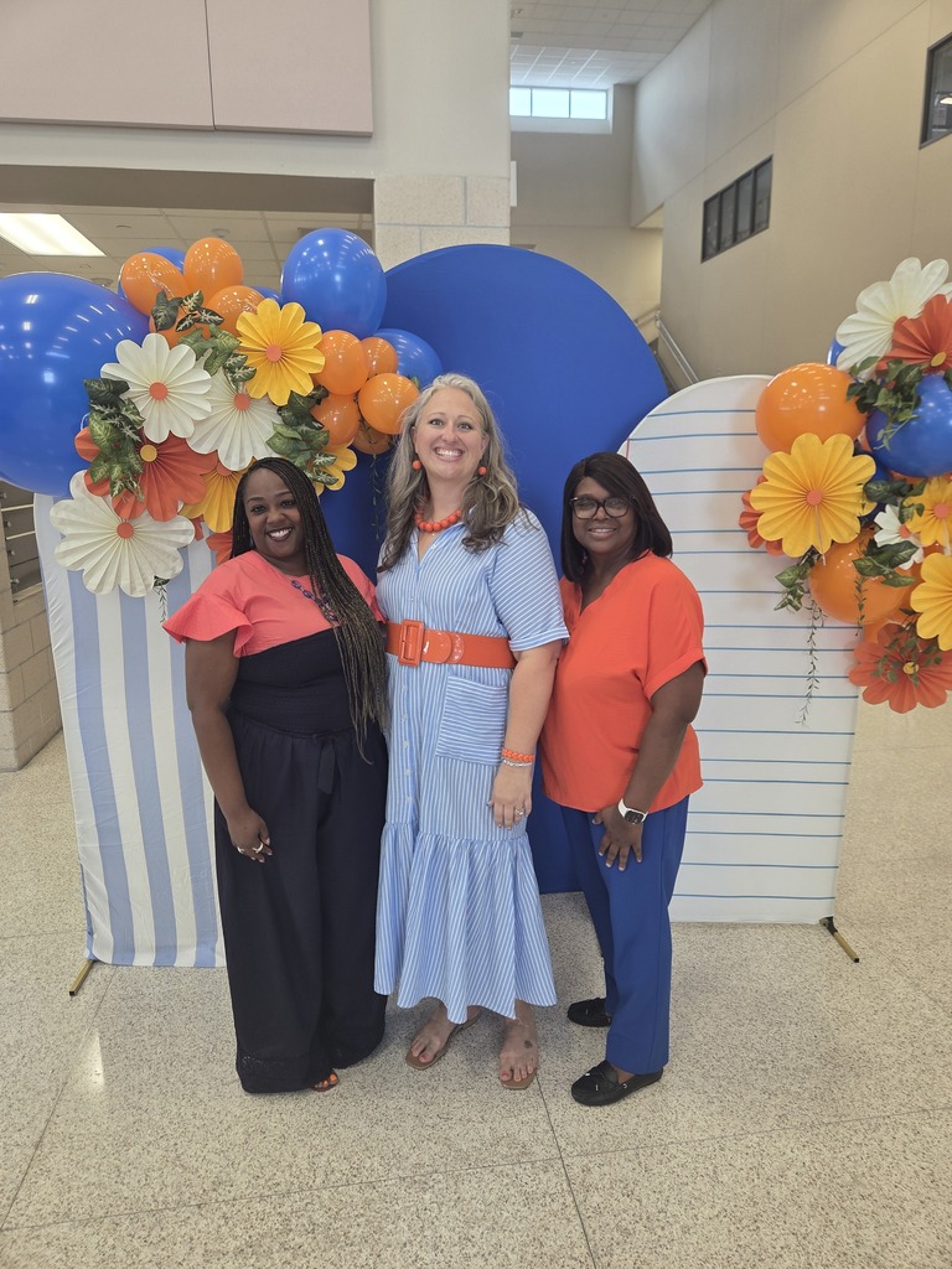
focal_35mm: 23
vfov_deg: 73.9
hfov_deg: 58.9
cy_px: 634
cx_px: 476
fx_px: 843
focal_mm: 5.4
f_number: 1.8
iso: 80
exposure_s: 1/50
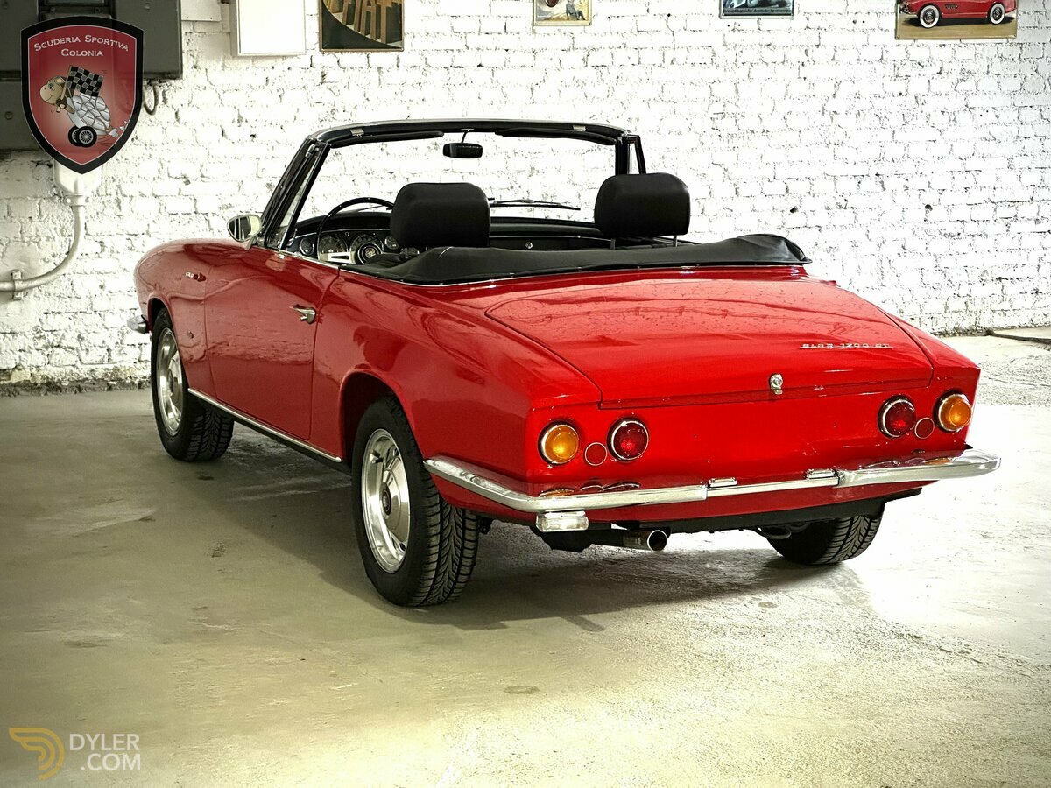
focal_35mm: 77
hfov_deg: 25.3
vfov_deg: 19.1
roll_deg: +0.1
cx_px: 526
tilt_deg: -9.5
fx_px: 2338
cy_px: 394
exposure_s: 1/60
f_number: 2.8
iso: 640
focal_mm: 9
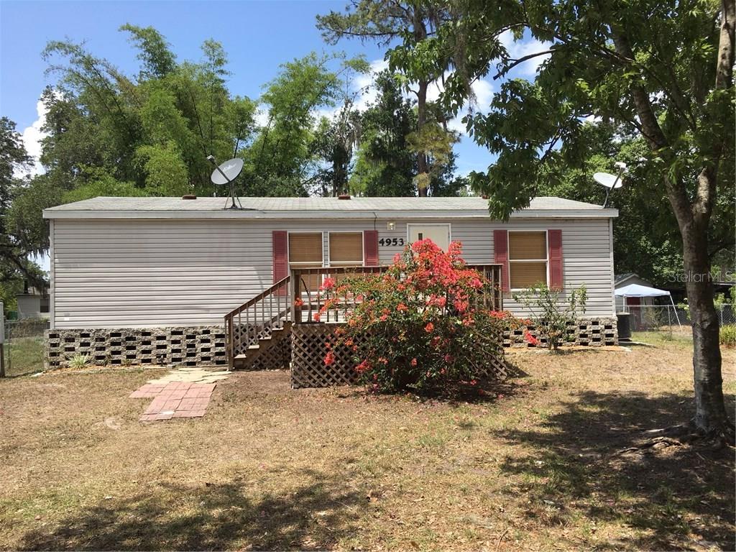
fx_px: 617
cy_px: 276
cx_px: 368
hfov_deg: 61.7
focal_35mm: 29
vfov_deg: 48.2
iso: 25
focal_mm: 4.15
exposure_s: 1/1068
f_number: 2.2
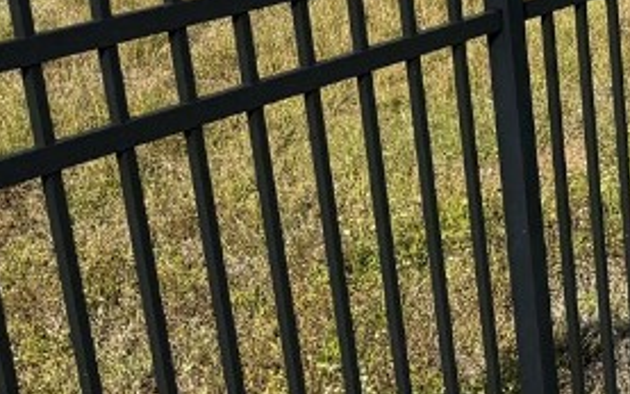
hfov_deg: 18.8
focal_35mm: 94
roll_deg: +2.1
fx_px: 1614
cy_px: -182
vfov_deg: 13.2
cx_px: 1014
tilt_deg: -9.0
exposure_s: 1/4310
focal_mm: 6.76
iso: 80
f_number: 1.78
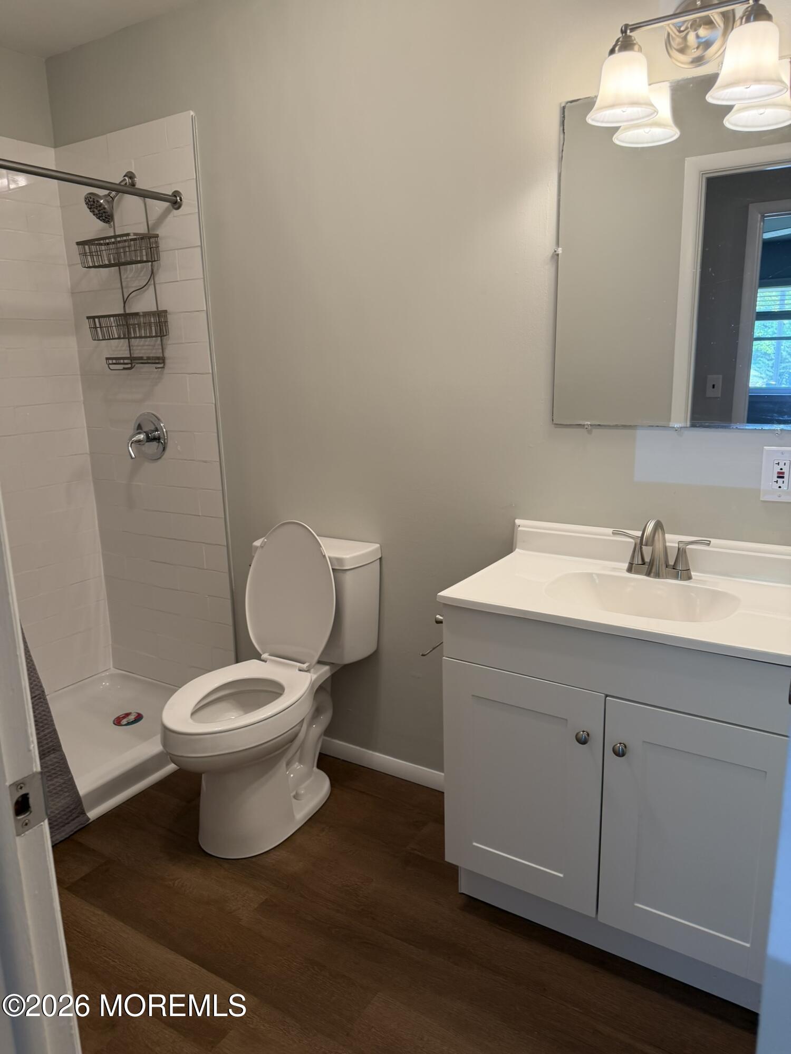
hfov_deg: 56.8
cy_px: 527
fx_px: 731
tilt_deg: -13.3
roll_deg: +1.1
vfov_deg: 71.6
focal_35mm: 24
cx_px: 396
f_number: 1.78
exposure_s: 1/60
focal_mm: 6.76
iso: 125
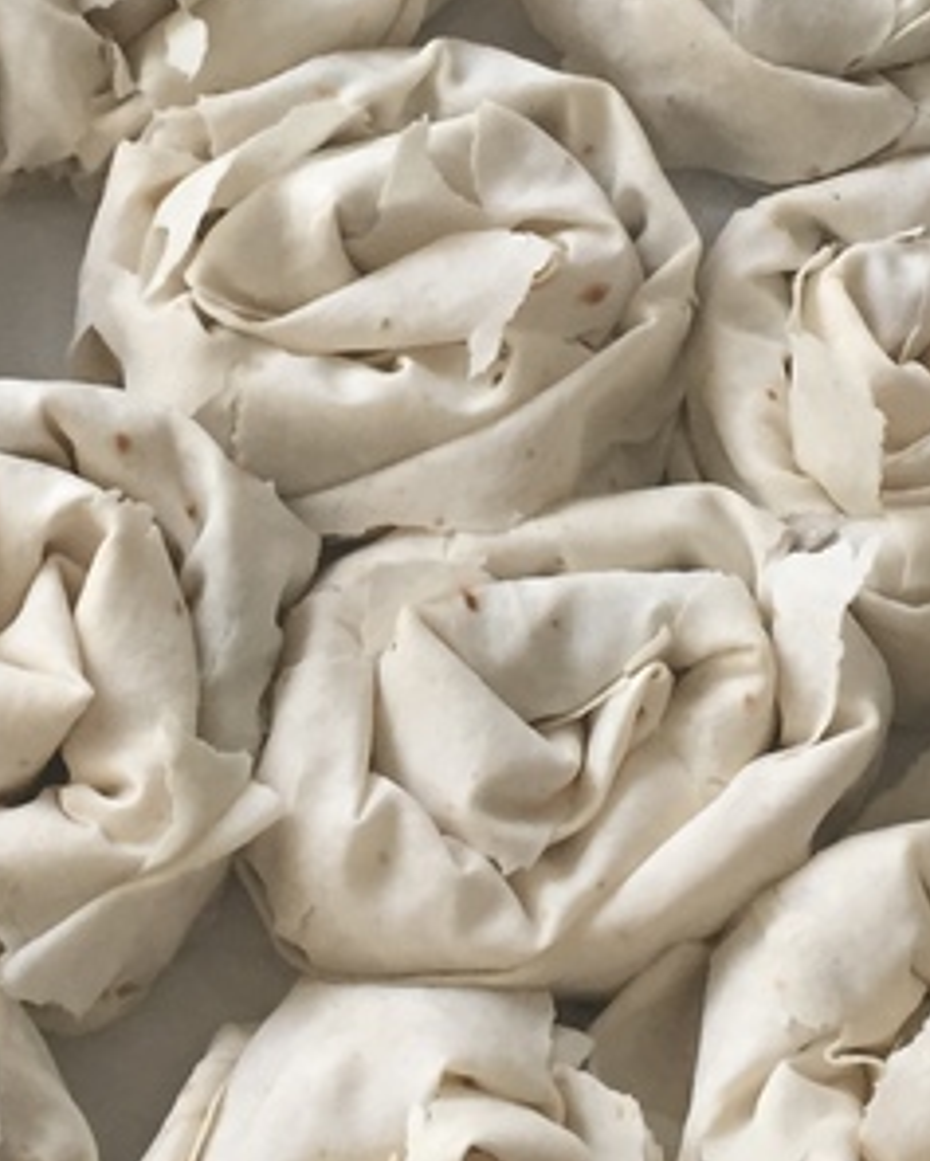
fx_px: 3026
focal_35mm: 88
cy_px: 271
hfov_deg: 17.4
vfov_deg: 21.5
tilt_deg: -67.6
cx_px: 251
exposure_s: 1/33
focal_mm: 4.15
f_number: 2.2
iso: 125
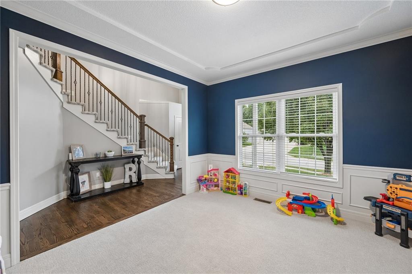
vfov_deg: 81.1
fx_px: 160
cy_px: 137
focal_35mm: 14
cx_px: 206
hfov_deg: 104.3
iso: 640
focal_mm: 14
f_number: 6.3
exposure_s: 1/15
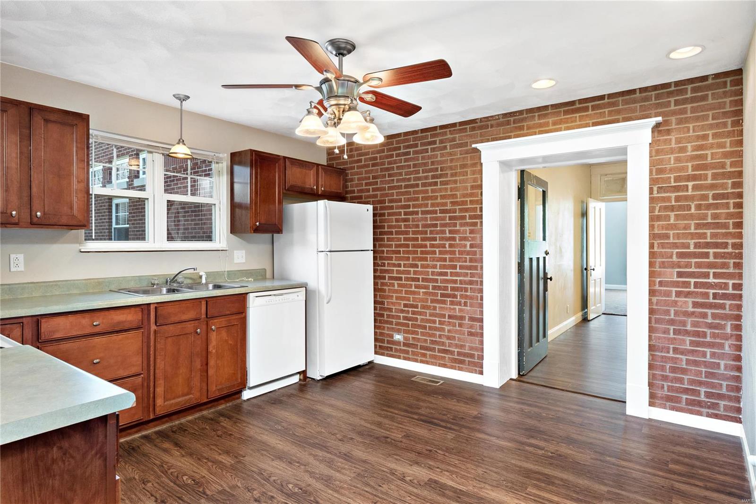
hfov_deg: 84.0
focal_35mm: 20
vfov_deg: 61.9
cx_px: 378
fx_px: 420
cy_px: 252
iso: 400
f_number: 8
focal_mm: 10
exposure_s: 1/2
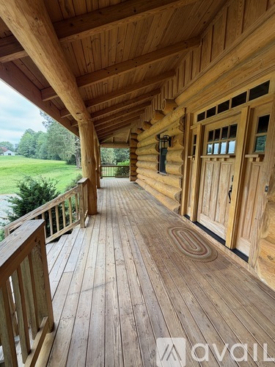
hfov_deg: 85.7
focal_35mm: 14
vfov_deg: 102.1
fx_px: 148
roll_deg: -1.5
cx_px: 138
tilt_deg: -8.5
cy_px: 184
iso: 40
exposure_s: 1/135
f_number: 2.2
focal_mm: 2.22
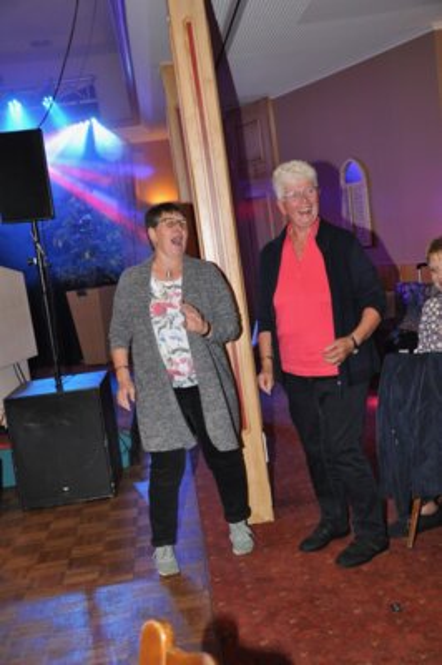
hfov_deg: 28.0
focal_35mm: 48
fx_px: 885
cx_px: 221
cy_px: 332
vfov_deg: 41.1
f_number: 4.2
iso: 800
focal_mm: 32
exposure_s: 1/60
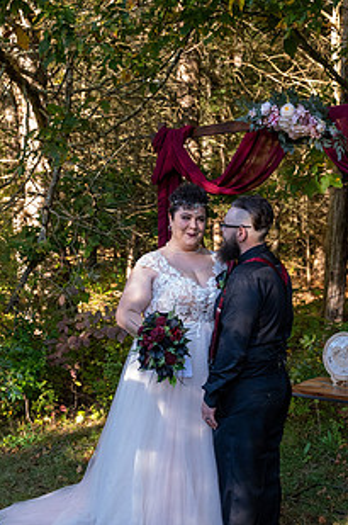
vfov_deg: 38.7
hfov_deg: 26.4
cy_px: 325
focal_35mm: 51
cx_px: 167
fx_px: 742
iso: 6400
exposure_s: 1/3200
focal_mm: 35
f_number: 4
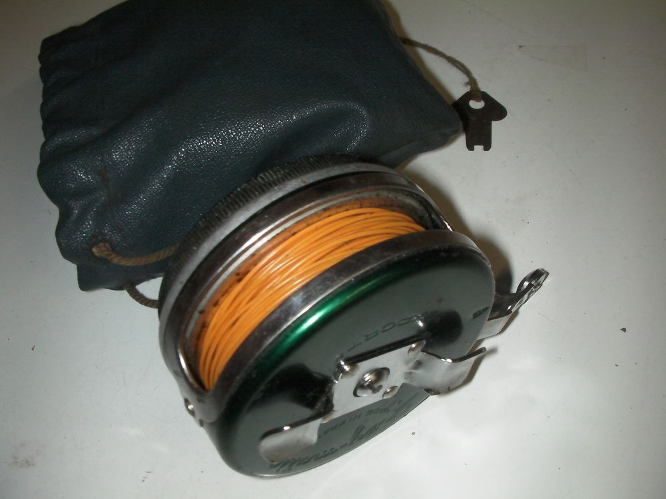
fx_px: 731
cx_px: 333
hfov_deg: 49.0
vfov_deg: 37.7
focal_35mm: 38
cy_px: 250
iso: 200
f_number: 5.6
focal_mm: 6.3
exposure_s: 1/30
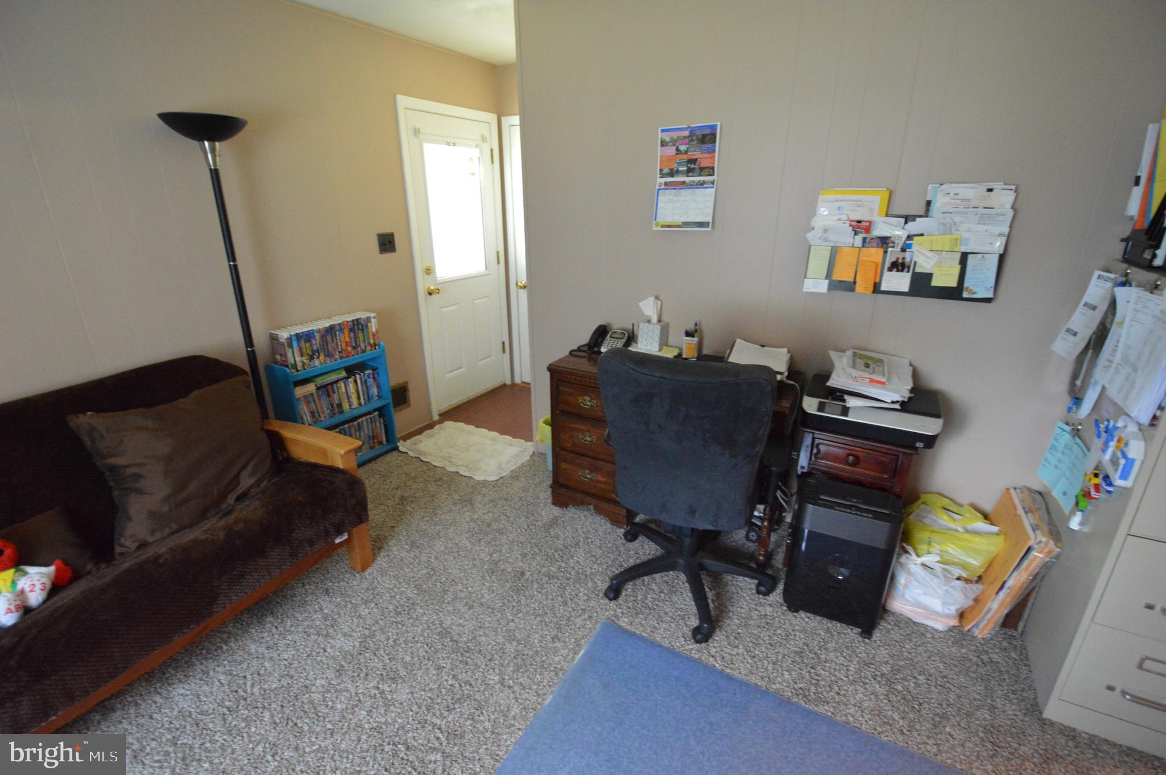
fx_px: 485
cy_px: 388
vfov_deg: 77.2
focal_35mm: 15
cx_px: 583
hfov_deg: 100.4
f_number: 3.5
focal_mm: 10
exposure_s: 1/60
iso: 3200
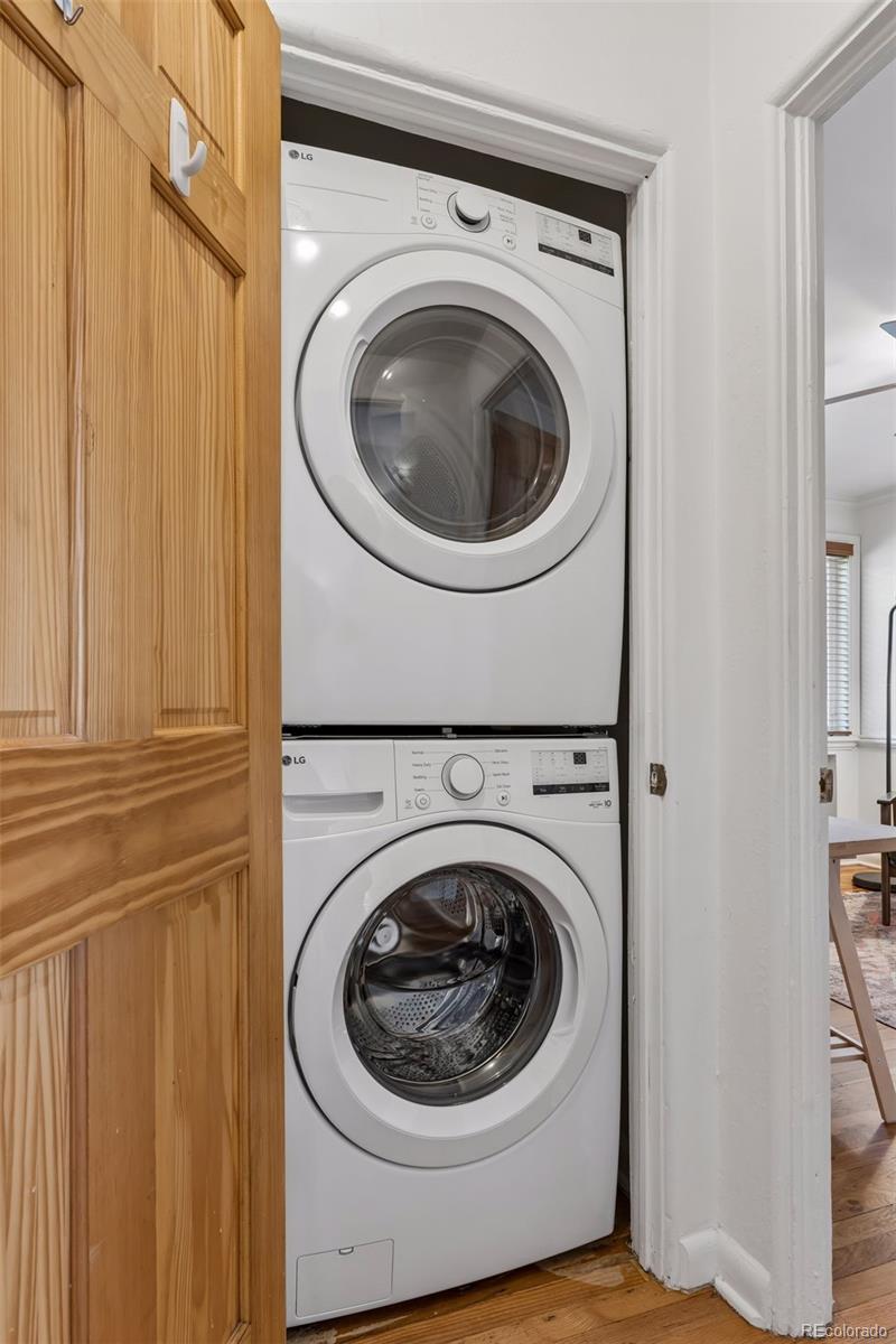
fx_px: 747
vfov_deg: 84.0
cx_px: 448
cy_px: 672
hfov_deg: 61.9
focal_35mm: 20
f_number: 9
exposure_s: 1/10
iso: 400
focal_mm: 20
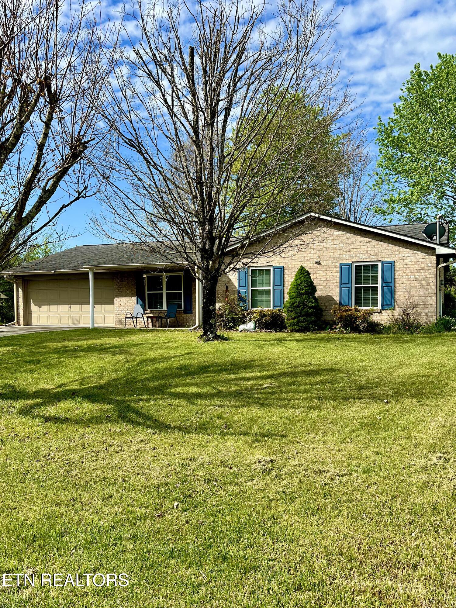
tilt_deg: -0.3
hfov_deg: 53.1
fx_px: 457
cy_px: 304
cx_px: 228
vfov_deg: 67.3
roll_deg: +0.5
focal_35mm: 26
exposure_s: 1/3704
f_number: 1.5
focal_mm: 5.7
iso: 50
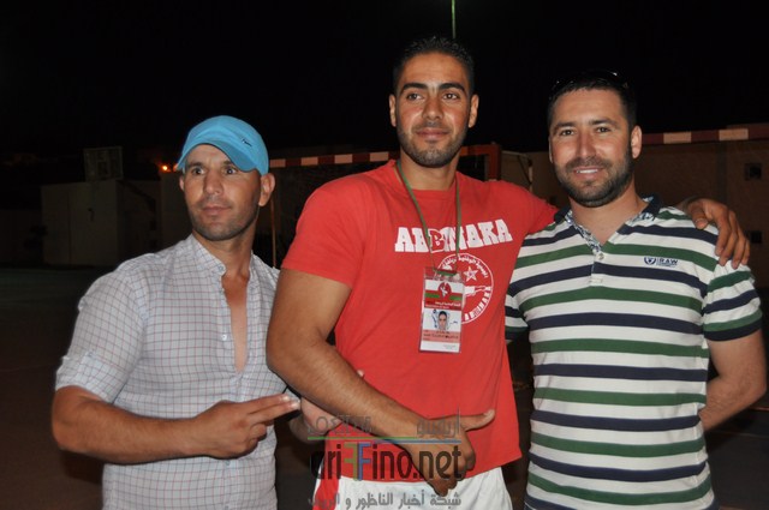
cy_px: 255
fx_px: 960
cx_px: 384
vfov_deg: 29.8
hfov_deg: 43.7
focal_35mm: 45
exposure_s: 1/60
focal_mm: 30
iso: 800
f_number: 4.2
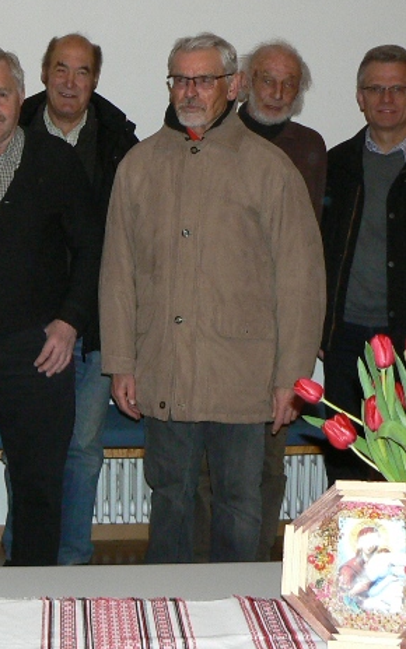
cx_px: -50
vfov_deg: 27.7
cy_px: 233
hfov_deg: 17.0
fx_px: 1310
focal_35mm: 74
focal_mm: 6
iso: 125
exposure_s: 1/30
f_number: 2.8
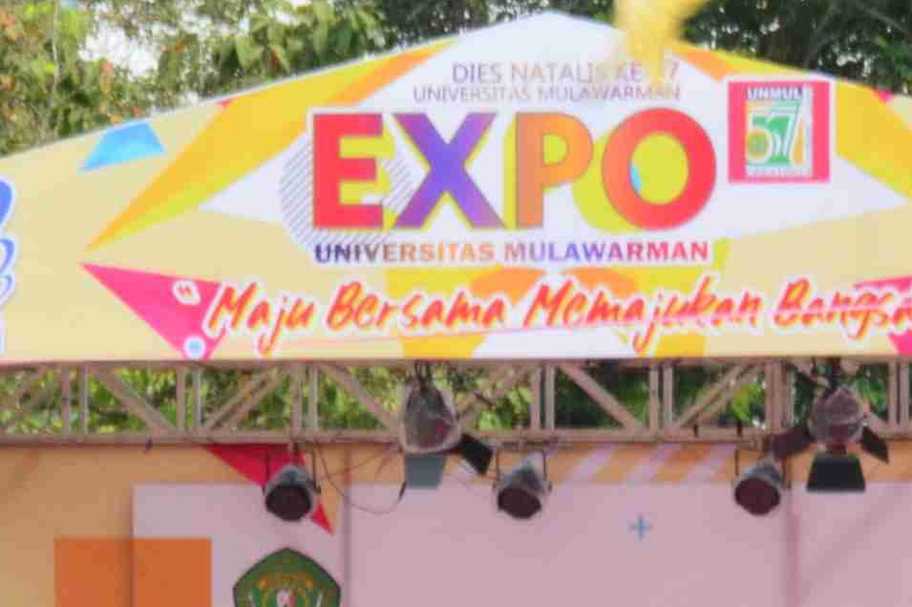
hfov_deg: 10.9
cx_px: 573
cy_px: 771
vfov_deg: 7.2
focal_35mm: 189
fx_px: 4784
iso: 900
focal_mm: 40
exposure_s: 1/20
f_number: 29
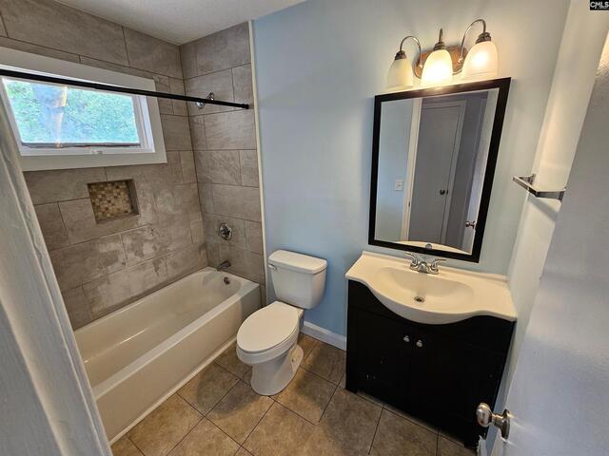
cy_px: 228
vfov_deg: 89.9
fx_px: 229
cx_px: 304
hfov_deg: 106.2
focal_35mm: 13
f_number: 2.2
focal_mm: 2.2
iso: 160
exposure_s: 1/60
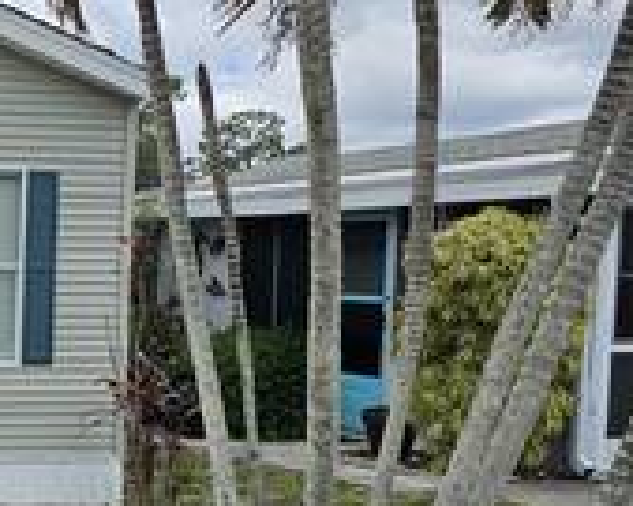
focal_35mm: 68
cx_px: -255
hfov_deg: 23.6
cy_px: 356
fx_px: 1273
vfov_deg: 22.3
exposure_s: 1/1013
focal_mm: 6.3
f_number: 1.7
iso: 10
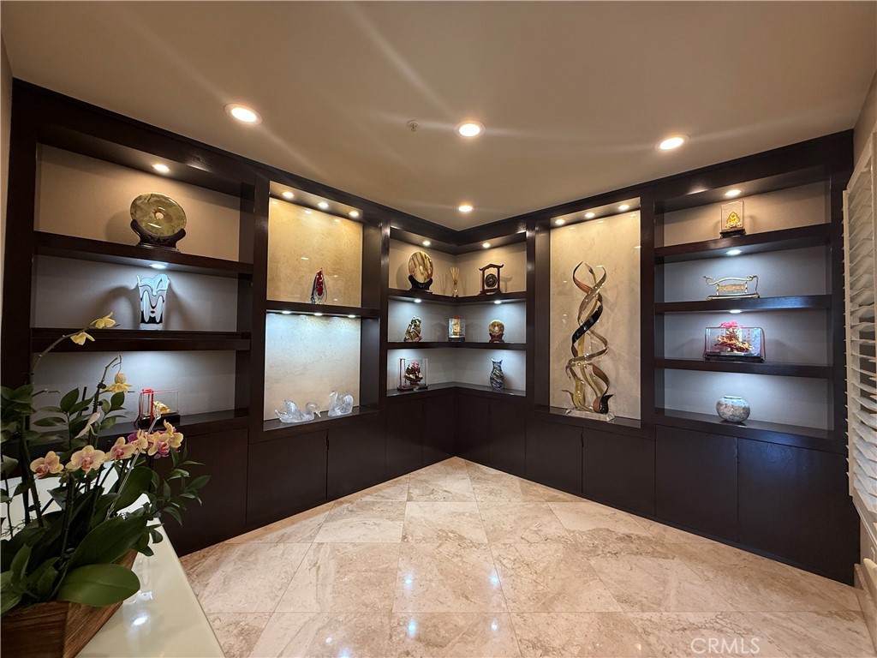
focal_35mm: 14
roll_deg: -1.1
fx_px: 355
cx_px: 438
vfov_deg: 85.7
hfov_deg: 102.1
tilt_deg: +1.8
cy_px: 329
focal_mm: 2.22
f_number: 2.2
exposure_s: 1/60
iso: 200
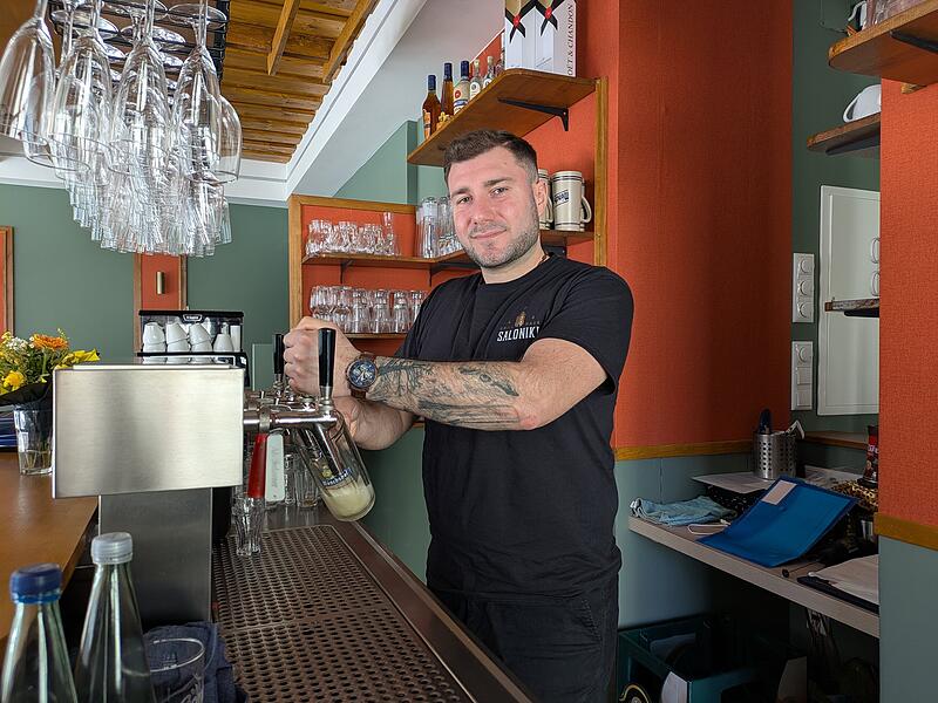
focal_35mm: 25
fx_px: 677
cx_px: 469
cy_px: 352
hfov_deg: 69.4
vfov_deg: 54.9
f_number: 1.89
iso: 56
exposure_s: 1/50
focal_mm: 5.43
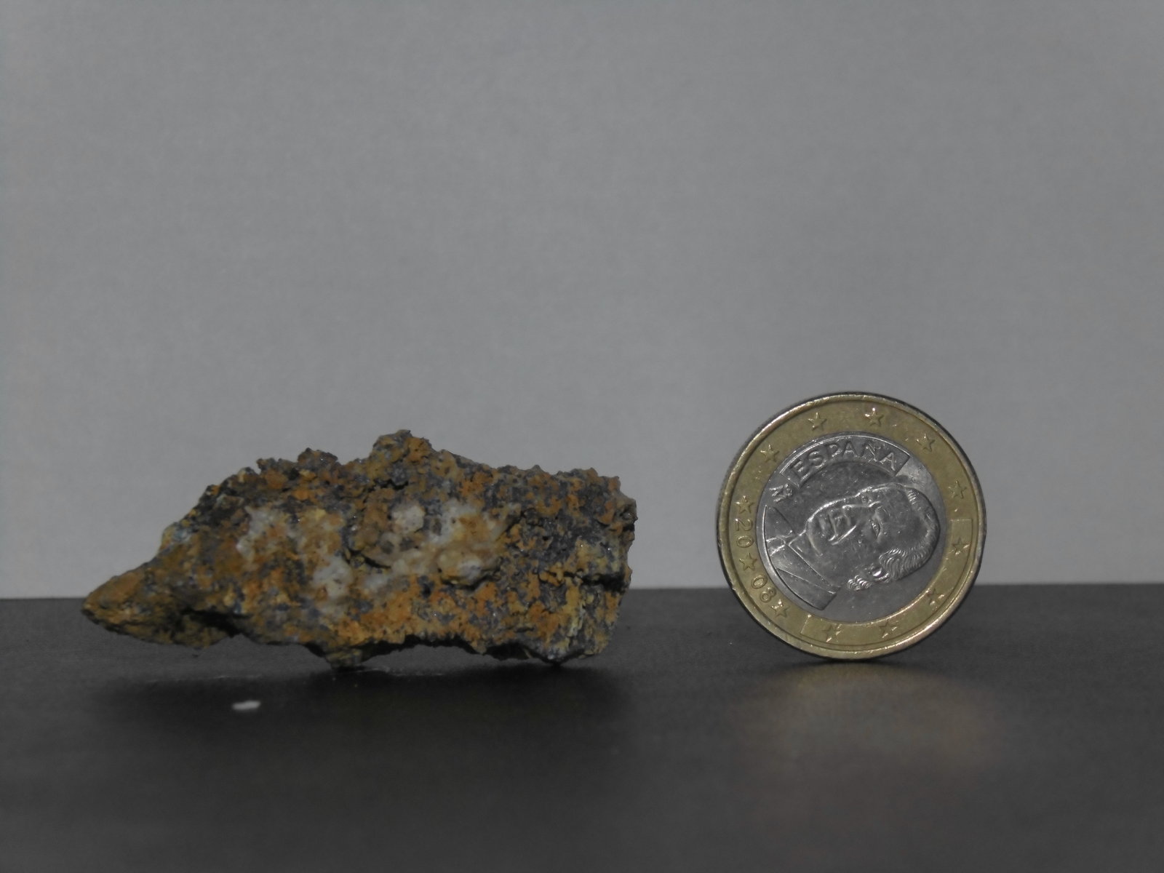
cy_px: 436
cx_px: 582
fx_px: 3262
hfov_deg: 20.2
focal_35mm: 97
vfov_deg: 15.2
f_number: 13.2
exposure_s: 1/100
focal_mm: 17.6
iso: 100
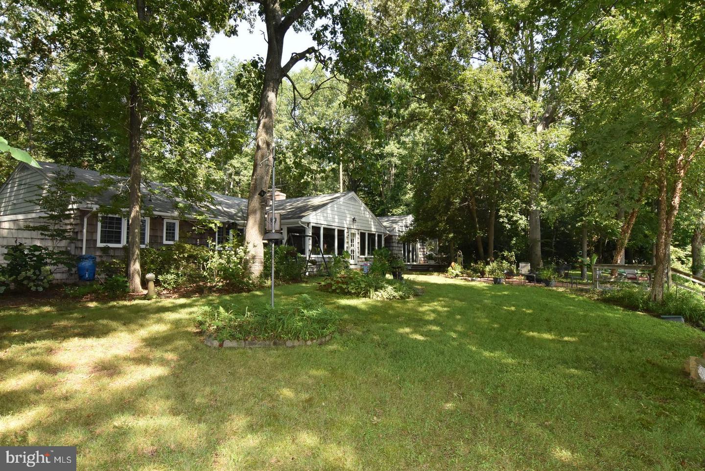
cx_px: 352
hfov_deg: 90.0
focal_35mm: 18
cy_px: 236
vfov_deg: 67.5
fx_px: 353
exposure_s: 1/200
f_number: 13
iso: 800
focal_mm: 12
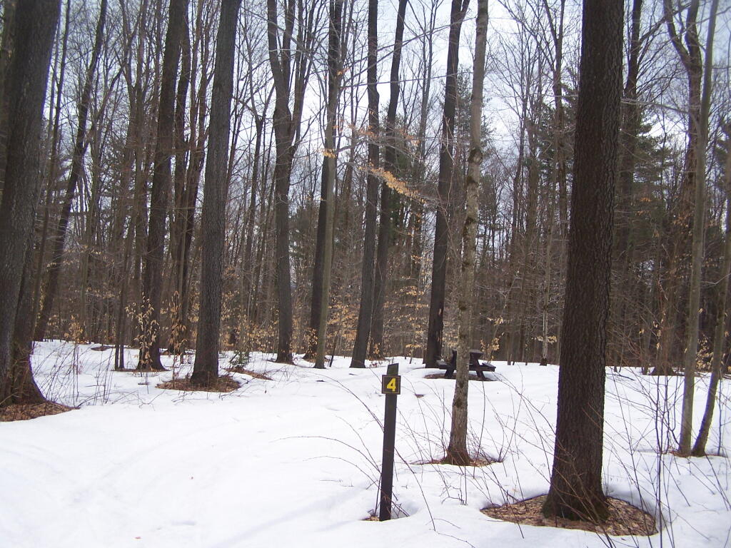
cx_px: 366
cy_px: 274
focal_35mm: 38
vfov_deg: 37.7
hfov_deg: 49.0
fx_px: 802
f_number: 2.8
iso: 80
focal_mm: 6.3
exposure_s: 1/800
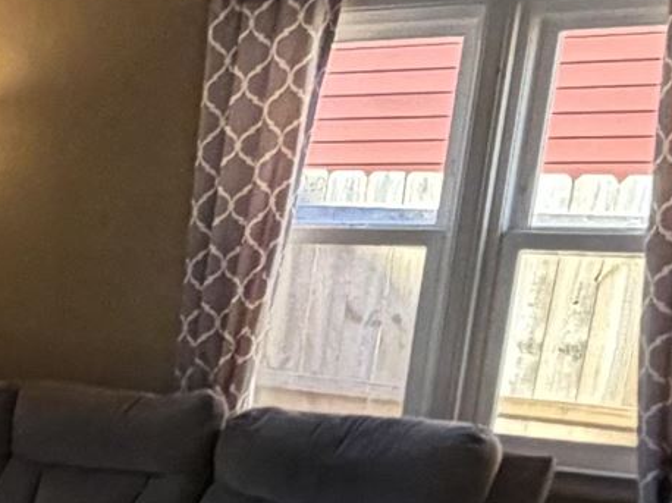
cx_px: -571
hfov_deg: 16.9
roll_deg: -0.1
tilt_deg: -13.9
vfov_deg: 14.9
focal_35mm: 94
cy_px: 682
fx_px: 1824
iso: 320
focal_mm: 2.22
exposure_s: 1/60
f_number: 2.2
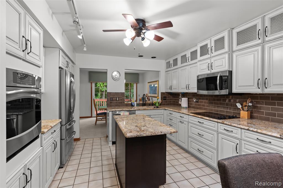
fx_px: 134
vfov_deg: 70.4
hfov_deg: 93.3
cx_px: 142
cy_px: 94
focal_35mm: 17
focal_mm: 17
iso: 400
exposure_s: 1/2.5
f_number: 8
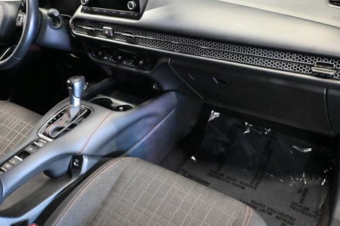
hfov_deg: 51.5
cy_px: 96
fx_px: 352
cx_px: 163
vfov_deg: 35.5
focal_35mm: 37
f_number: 3.8
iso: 12800
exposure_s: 1/50
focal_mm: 19.5
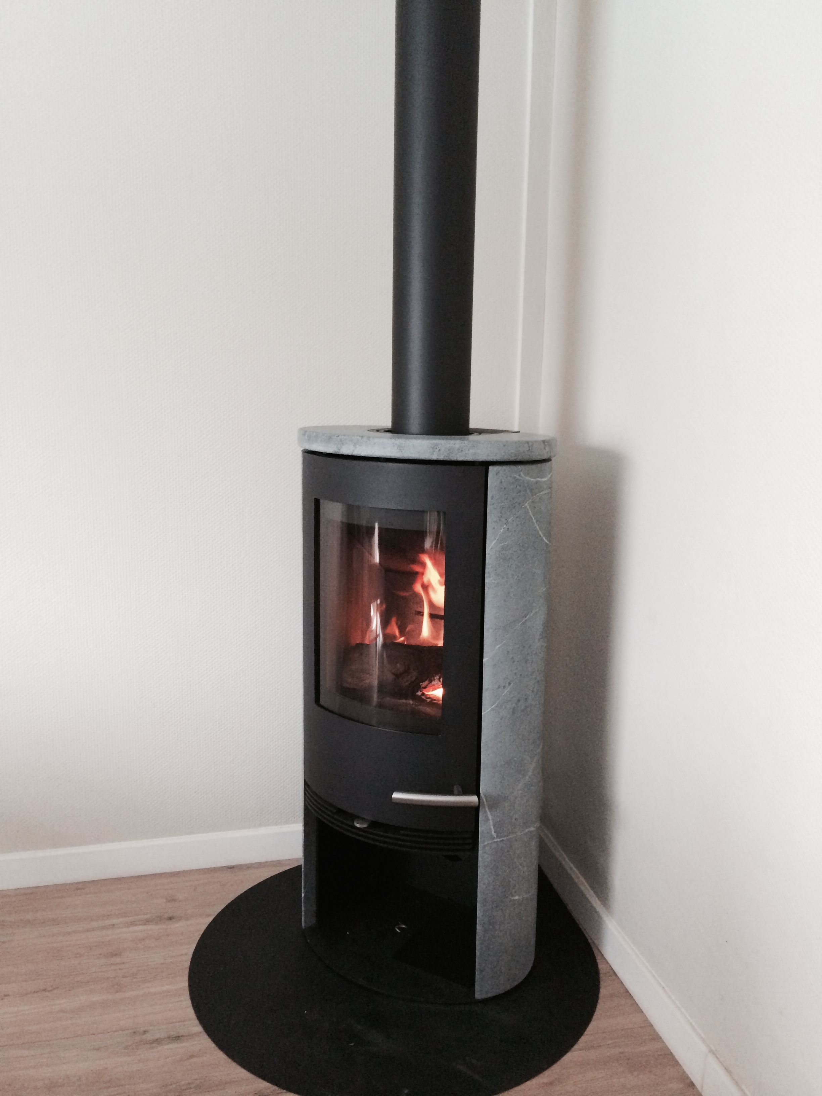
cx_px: 411
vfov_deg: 60.0
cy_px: 548
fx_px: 950
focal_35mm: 30
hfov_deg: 46.8
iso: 200
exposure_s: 1/30
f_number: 2.2
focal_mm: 4.12
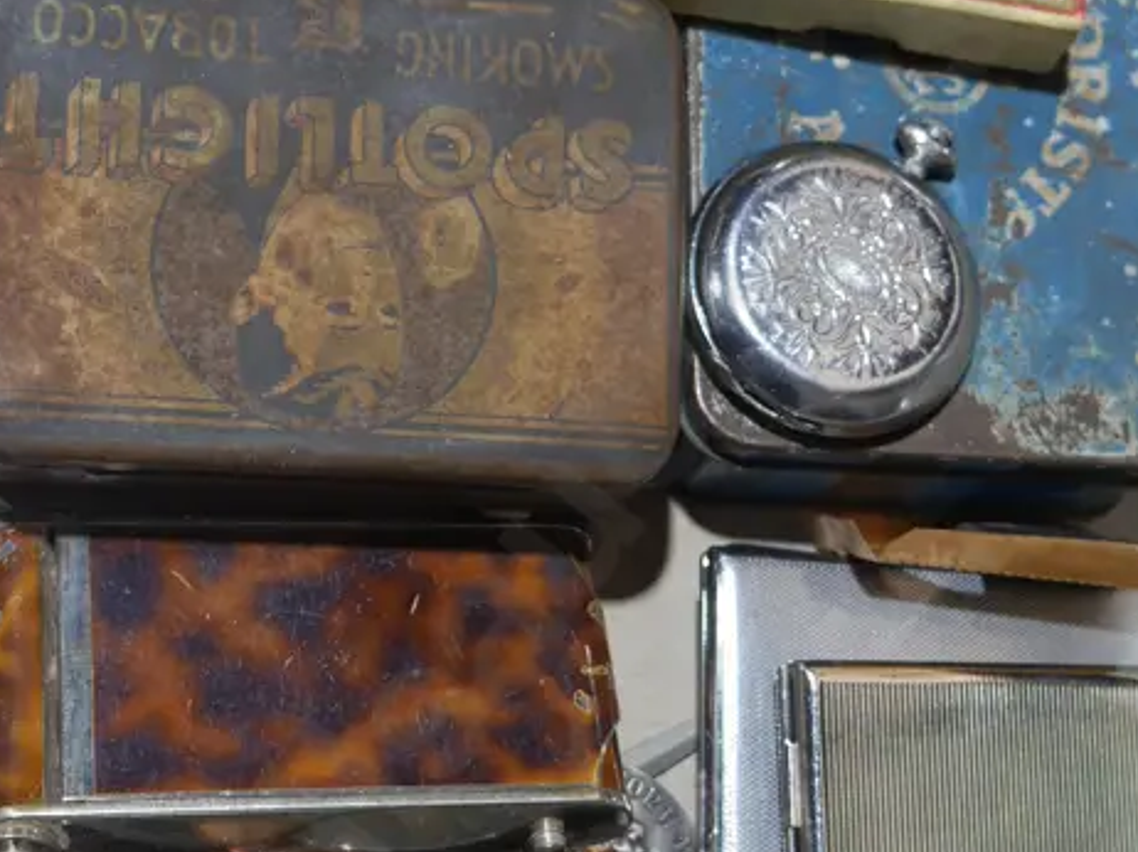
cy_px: 512
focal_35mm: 71
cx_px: 584
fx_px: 2333
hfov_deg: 27.4
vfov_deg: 20.7
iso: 200
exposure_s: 1/60
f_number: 3.6
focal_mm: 16
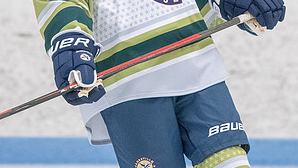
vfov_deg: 1.9
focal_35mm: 651
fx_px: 5147
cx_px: 104
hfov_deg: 3.3
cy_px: -92
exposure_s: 1/800
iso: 2000
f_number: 3.5
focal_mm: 150
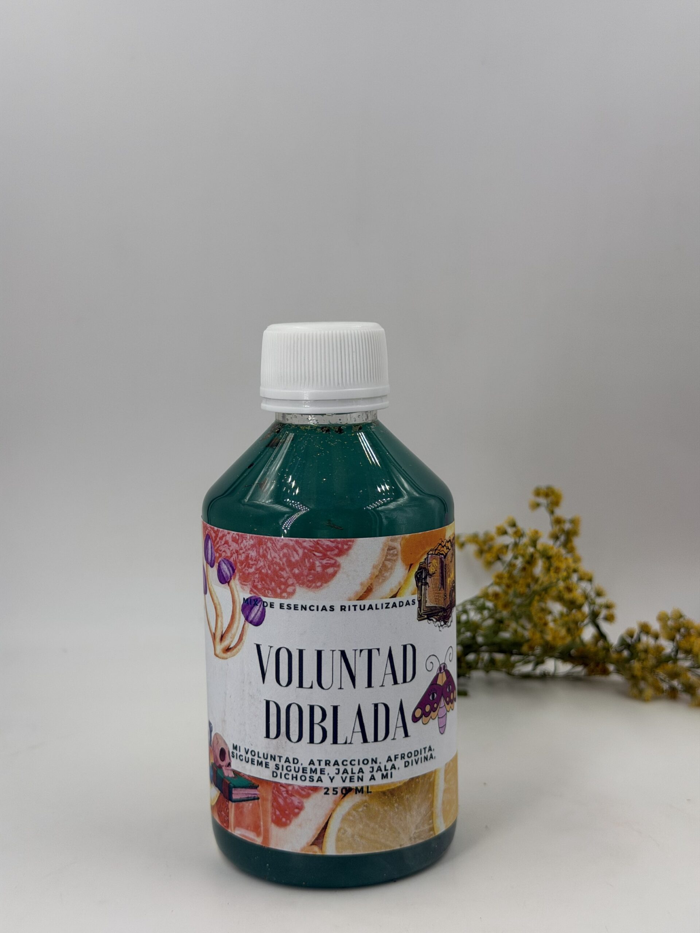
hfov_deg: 30.3
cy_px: 466
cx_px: 350
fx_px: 1294
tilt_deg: -6.4
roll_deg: -0.8
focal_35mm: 48
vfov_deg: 39.7
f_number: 1.78
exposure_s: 1/2088
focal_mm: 6.76
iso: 64
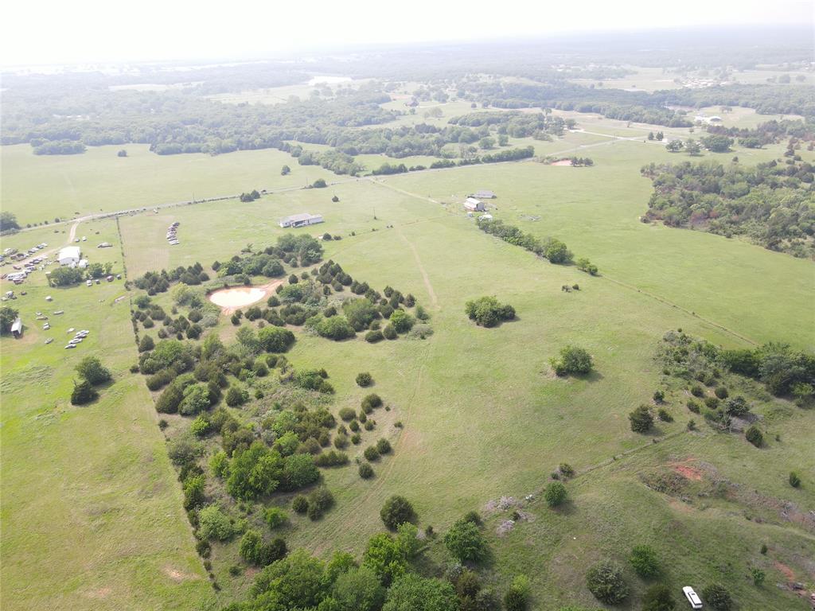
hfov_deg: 71.6
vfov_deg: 56.8
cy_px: 306
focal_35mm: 24
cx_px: 408
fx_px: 565
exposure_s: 1/240
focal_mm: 4.5
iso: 100
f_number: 2.8
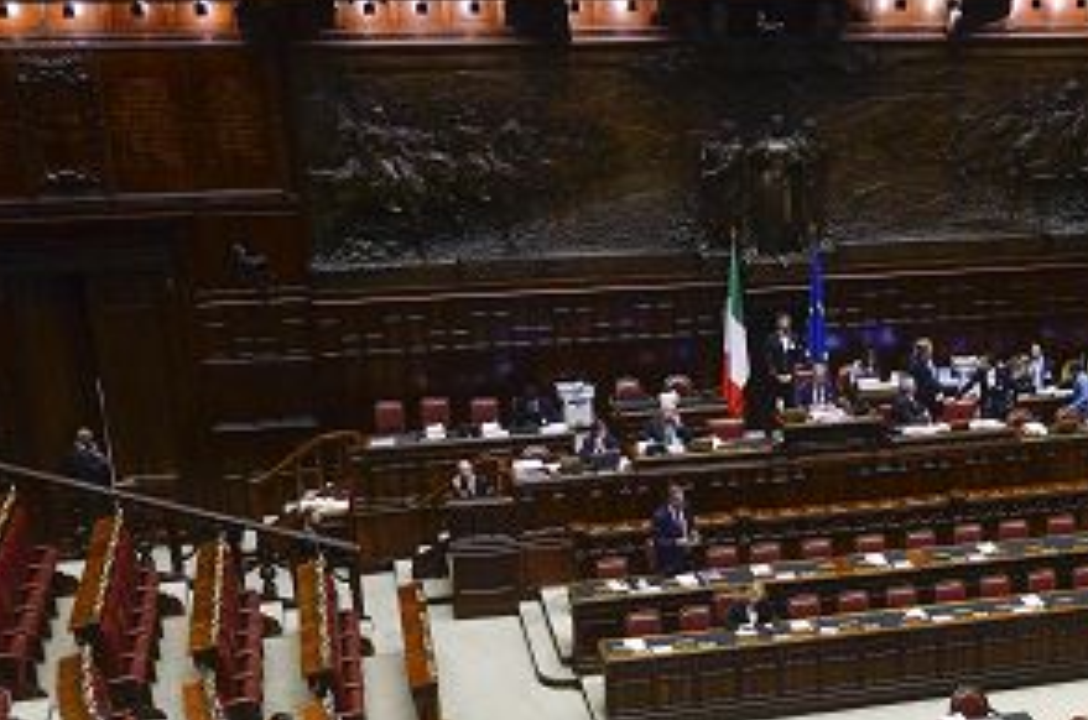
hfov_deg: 34.8
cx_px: 847
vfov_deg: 23.8
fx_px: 1689
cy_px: 553
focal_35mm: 56
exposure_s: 1/100
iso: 4000
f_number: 4
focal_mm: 32
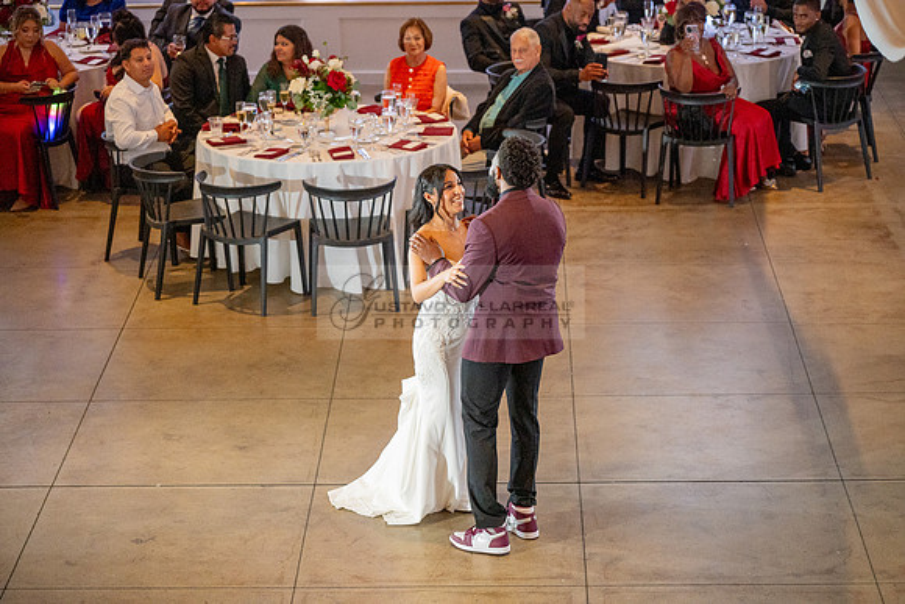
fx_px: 2565
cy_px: 302
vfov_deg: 13.4
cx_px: 452
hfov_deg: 20.0
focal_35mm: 102
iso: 3200
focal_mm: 102
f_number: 4
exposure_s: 1/200
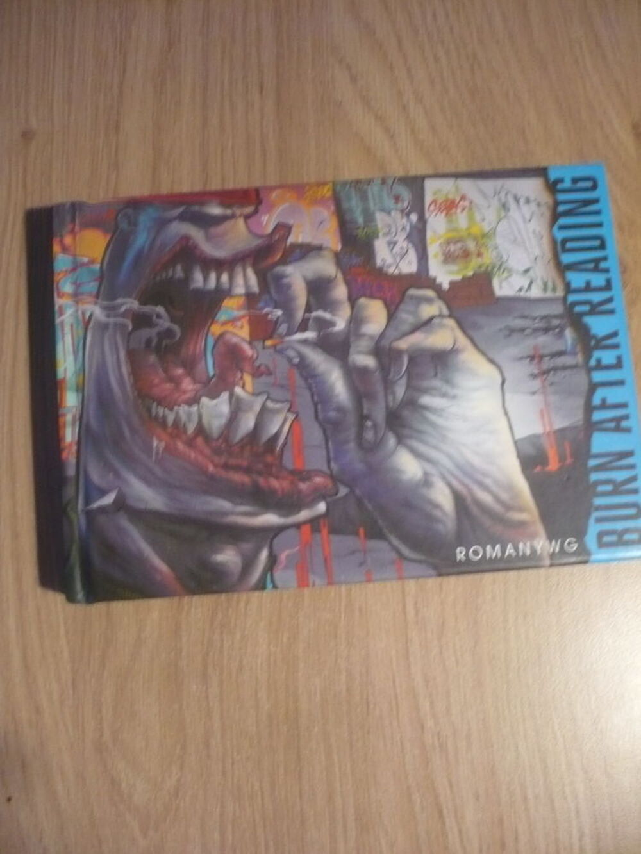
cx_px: 320
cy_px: 427
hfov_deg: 40.7
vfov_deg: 52.6
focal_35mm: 35
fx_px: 864
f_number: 2.8
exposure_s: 1/10
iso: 400
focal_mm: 5.8
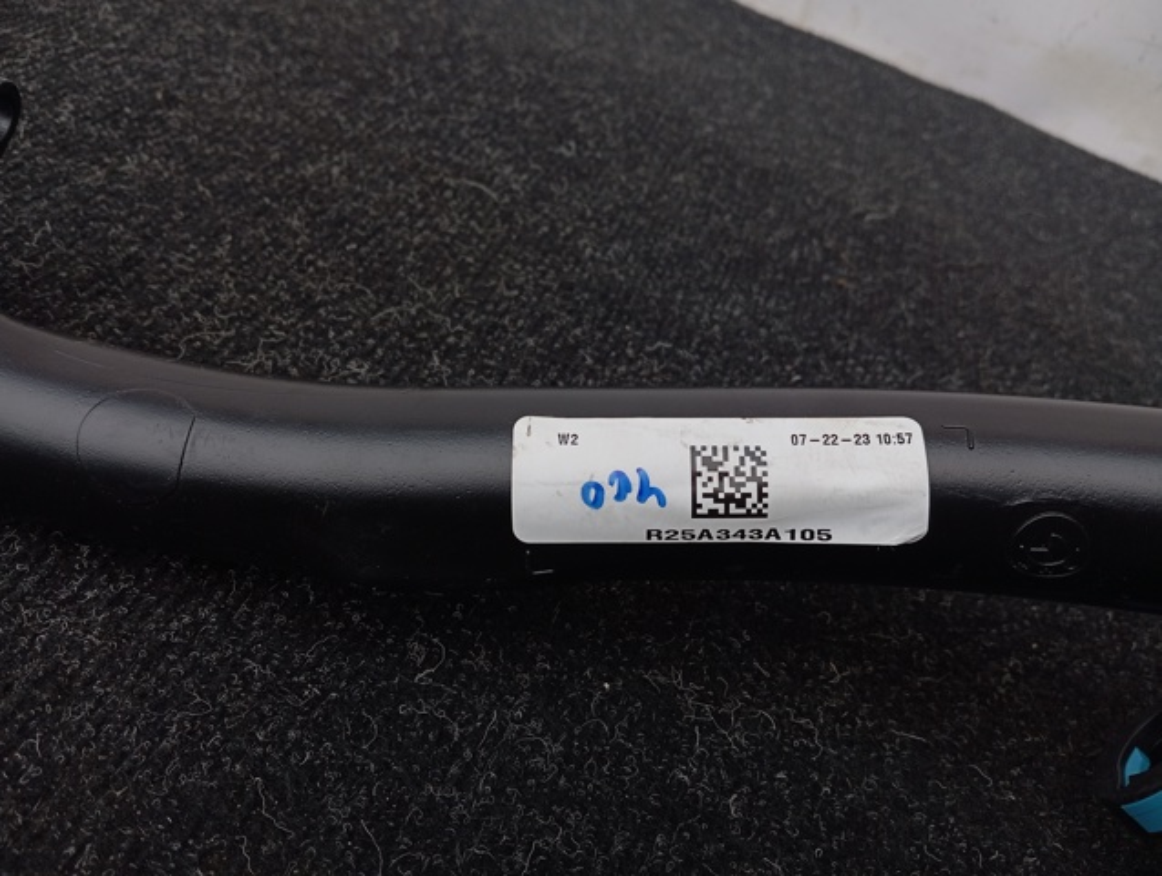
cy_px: 438
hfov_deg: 63.4
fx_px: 942
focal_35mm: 28
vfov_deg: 49.9
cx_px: 581
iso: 173
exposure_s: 1/33.3
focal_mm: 4.22
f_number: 1.8
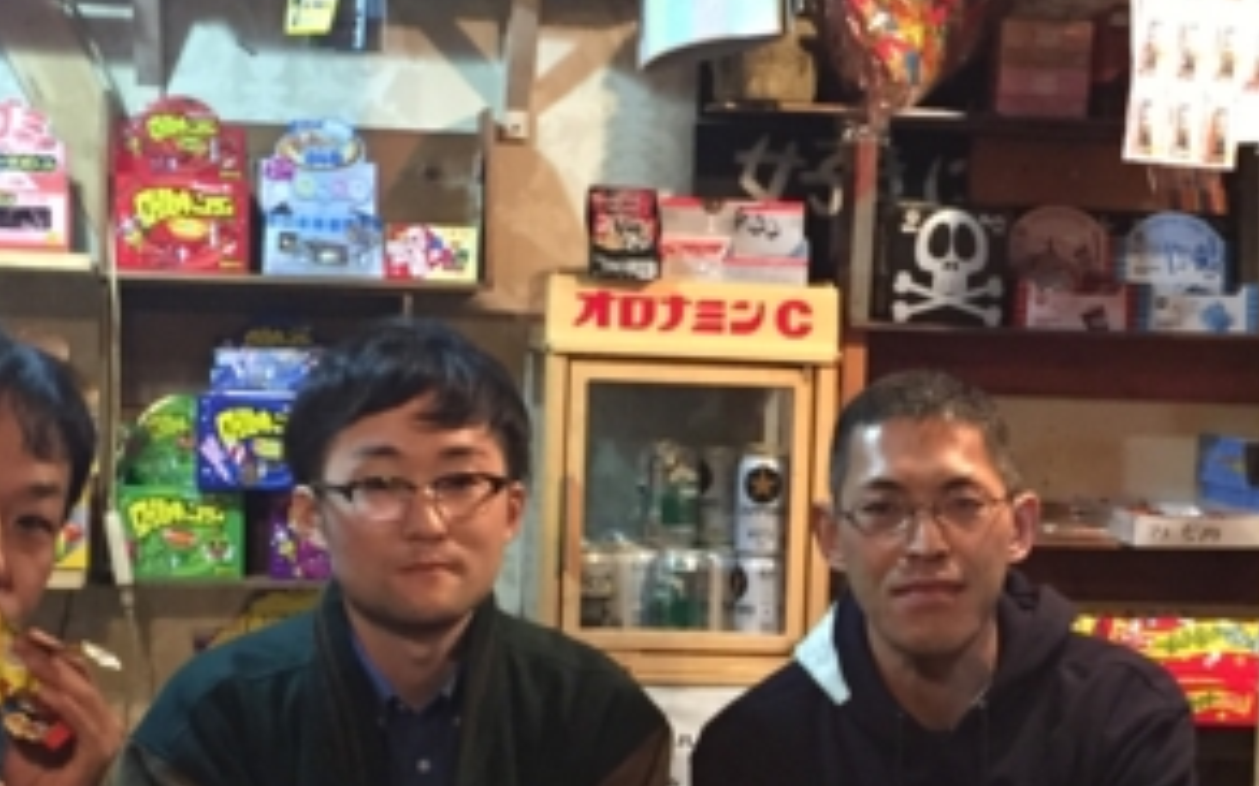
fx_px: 2882
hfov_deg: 24.6
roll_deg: -2.8
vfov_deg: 15.5
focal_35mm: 84
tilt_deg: -3.5
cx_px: 786
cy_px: 567
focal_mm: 4.15
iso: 250
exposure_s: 1/15
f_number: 2.2
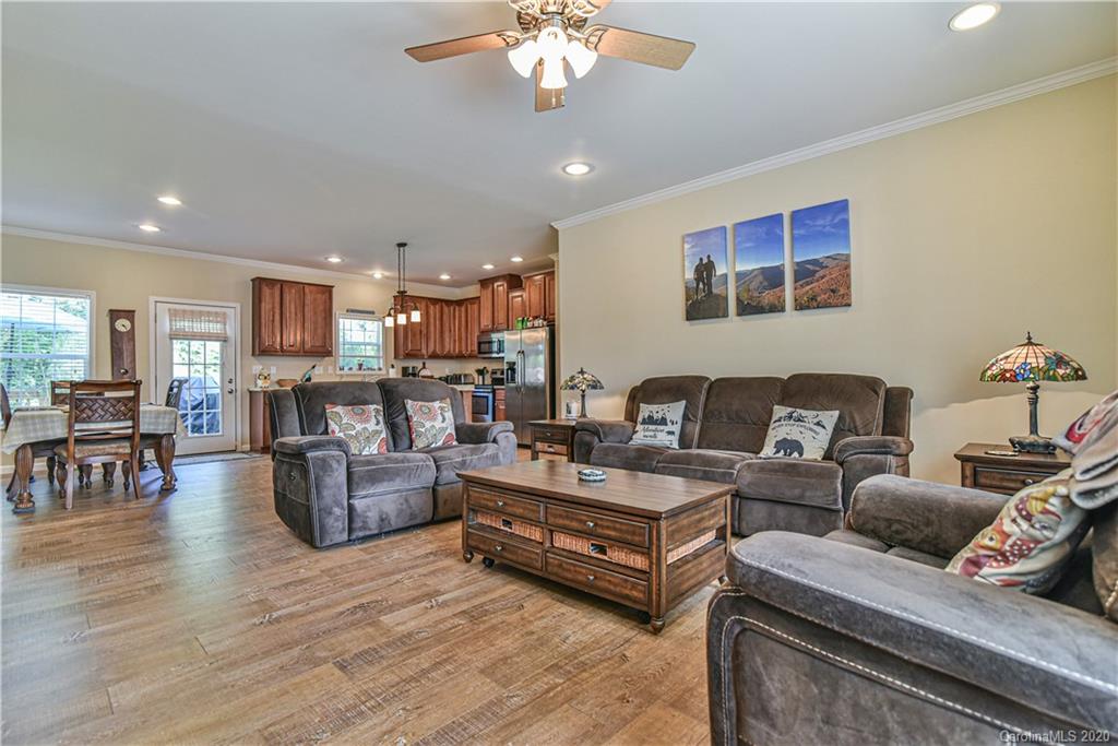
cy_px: 373
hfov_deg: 96.7
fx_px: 497
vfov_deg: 73.8
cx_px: 559
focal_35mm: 16
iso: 1600
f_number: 5
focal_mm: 16
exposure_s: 1/100
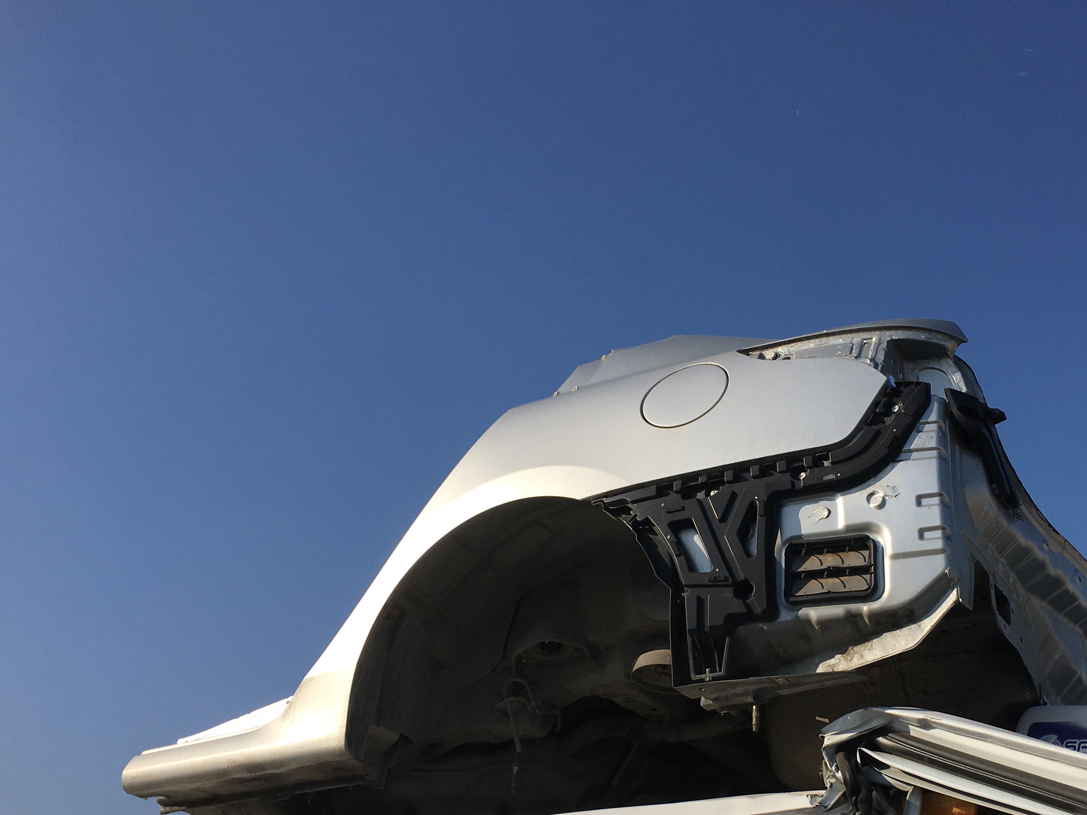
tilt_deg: +25.2
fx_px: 1256
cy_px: 553
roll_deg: -4.6
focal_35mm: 40
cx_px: 738
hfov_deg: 46.0
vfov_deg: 35.6
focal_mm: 4.15
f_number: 2.2
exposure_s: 1/2747
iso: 25
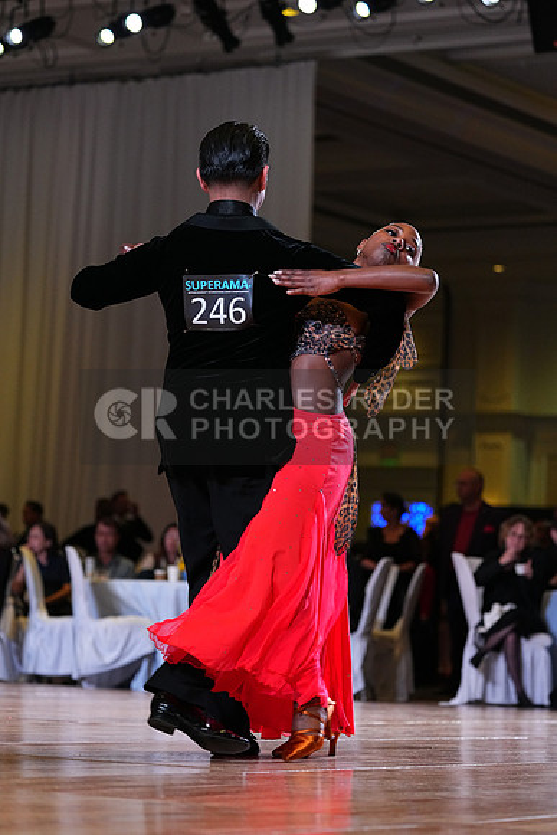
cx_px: 278
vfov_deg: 18.4
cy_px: 418
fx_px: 2574
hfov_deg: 12.3
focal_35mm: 111
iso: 3200
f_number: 4
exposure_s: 1/500
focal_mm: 111
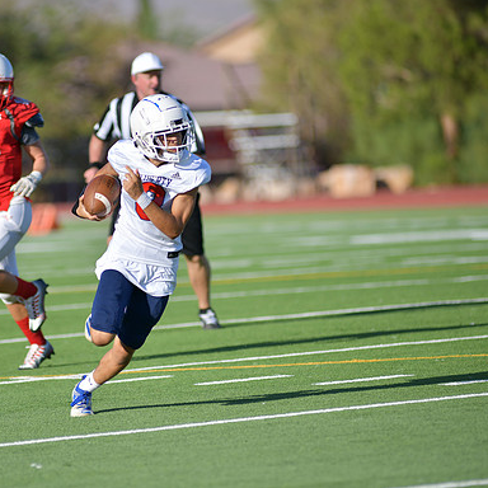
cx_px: 139
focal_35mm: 385
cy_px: 243
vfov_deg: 4.6
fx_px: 6141
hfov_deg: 4.5
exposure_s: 1/2000
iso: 100
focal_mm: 300
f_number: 3.5
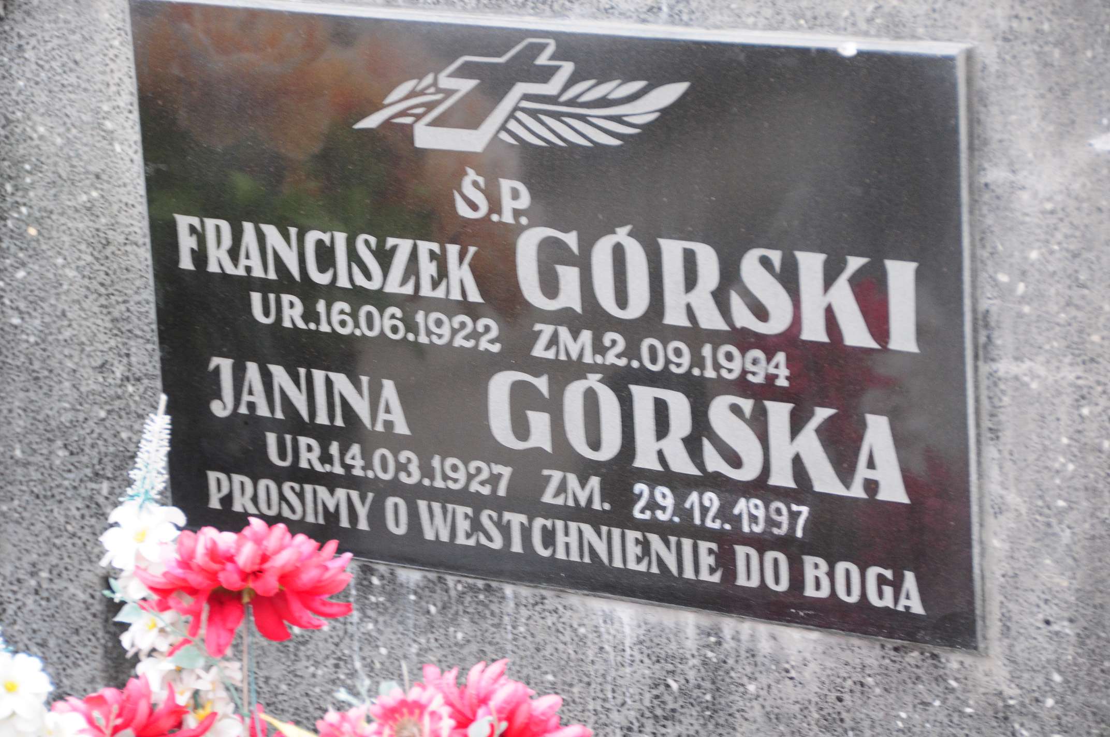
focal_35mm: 168
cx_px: 555
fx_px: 5174
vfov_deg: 8.2
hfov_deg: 12.2
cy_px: 368
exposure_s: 1/80
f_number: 7.1
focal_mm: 112
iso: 640
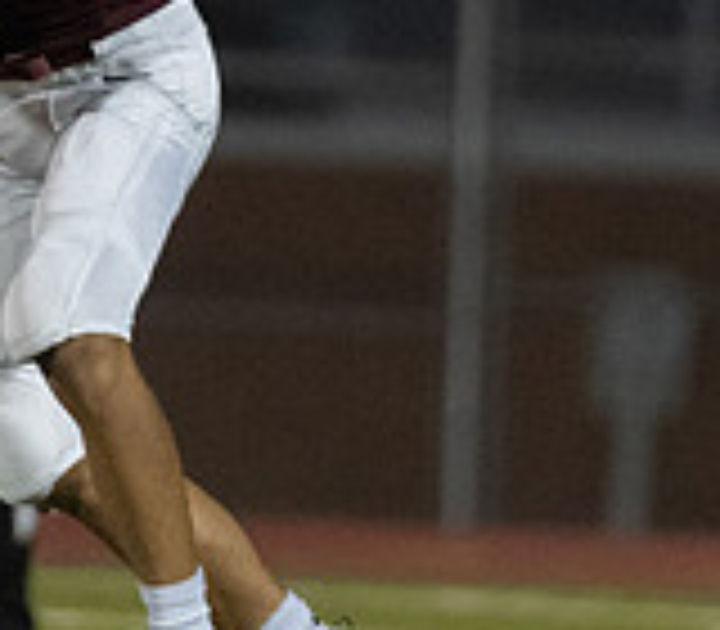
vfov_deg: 1.6
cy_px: -37
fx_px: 22088
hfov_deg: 1.9
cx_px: -10
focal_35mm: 999
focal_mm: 200
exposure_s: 1/1250
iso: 5000
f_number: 2.8
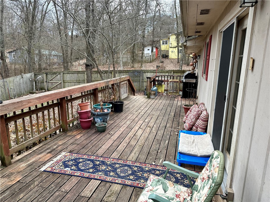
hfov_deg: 71.6
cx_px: 135
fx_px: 187
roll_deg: -0.9
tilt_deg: -12.6
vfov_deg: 56.8
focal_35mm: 24
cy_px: 101
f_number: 1.78
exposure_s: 1/446
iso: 80
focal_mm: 6.86
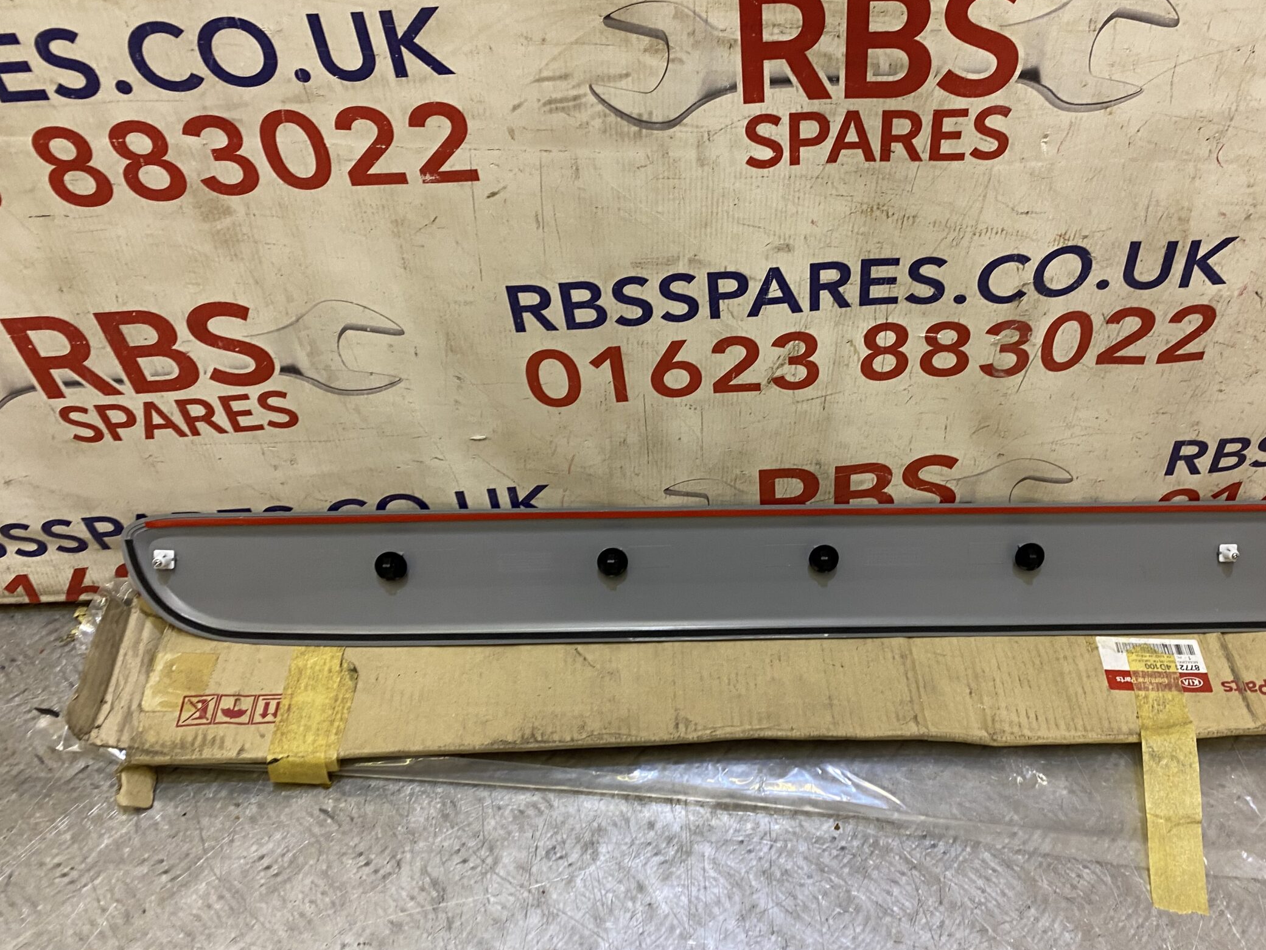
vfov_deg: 44.2
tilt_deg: -44.8
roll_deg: -4.5
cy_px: 480
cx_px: 740
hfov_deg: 56.5
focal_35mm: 32
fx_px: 1170
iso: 80
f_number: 1.8
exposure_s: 1/50
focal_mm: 4.25
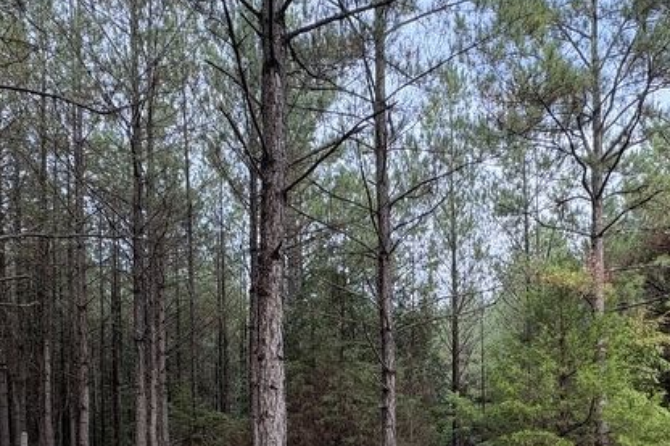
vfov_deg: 42.0
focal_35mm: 28
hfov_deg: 64.5
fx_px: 521
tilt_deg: +0.6
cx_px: 422
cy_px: 414
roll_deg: +2.6
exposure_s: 1/99
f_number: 2.2
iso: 125
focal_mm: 2.22
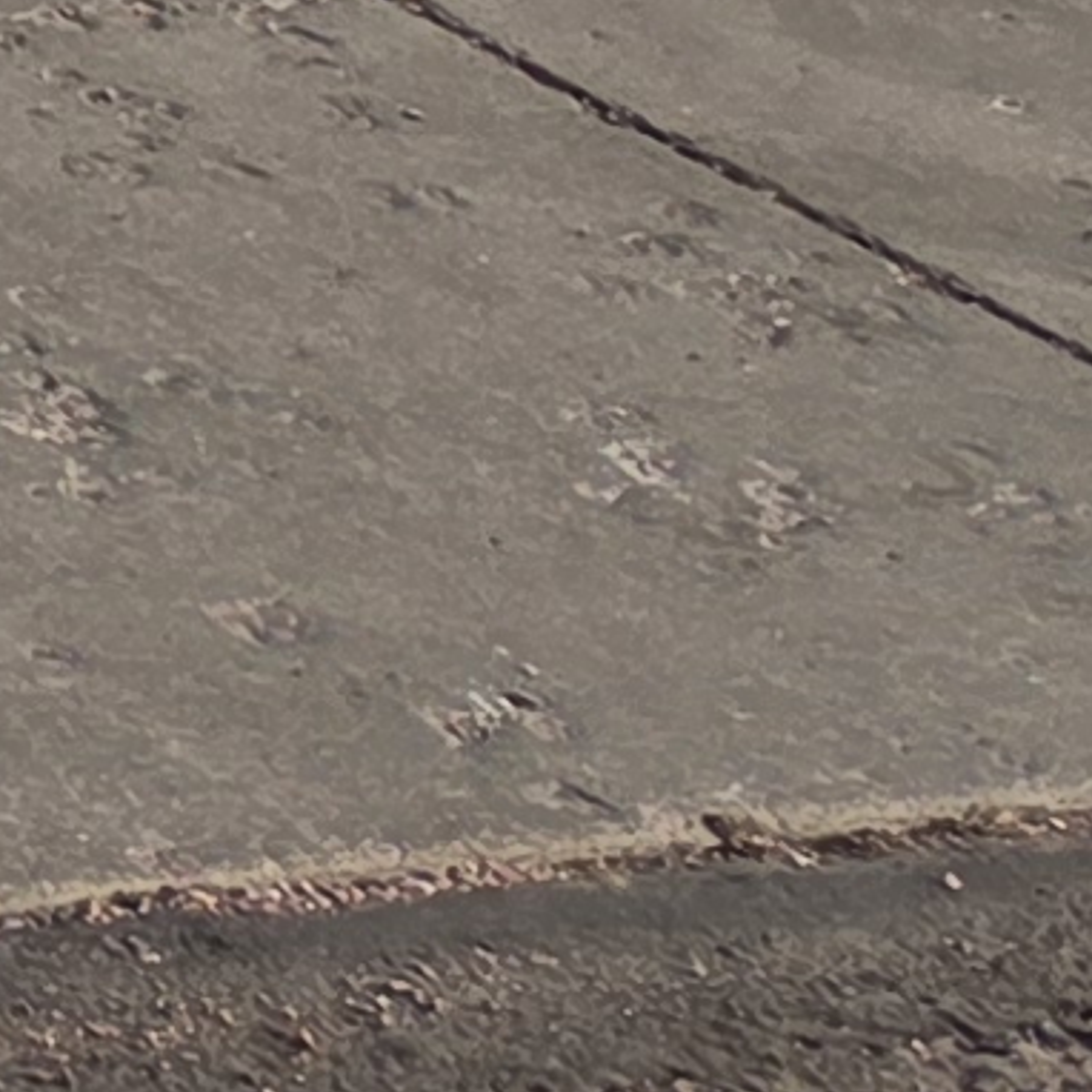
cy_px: -2736
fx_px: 7602
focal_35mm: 213
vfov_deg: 6.9
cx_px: -4385
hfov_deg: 5.8
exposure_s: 1/1686
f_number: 1.8
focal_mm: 5.4
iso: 80
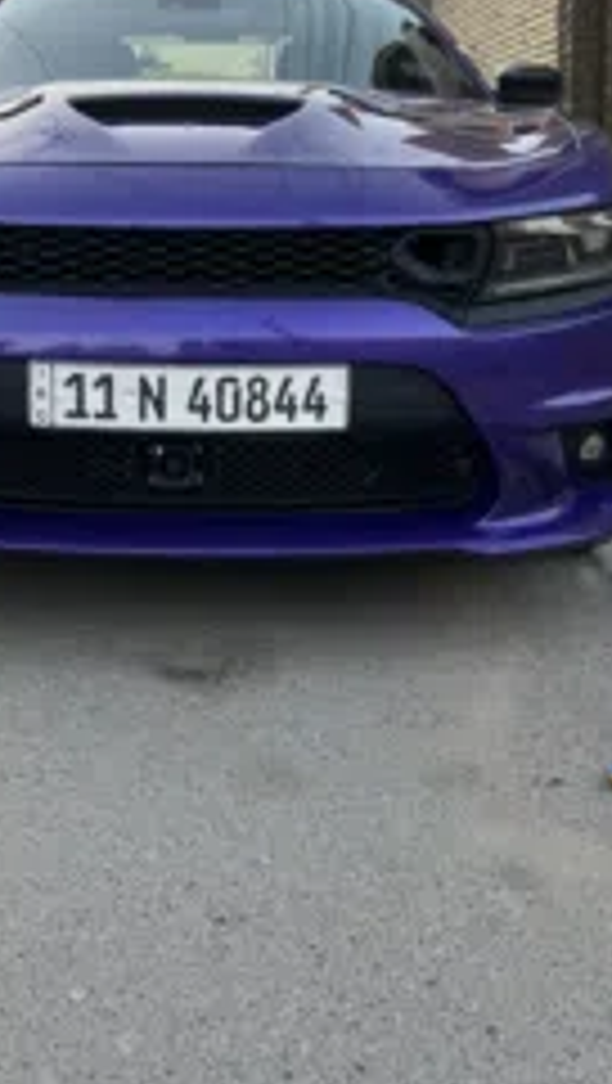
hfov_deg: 25.3
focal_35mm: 47
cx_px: 194
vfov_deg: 42.9
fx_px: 1353
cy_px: 333
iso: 100
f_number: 1.5
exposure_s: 1/121
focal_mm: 5.7
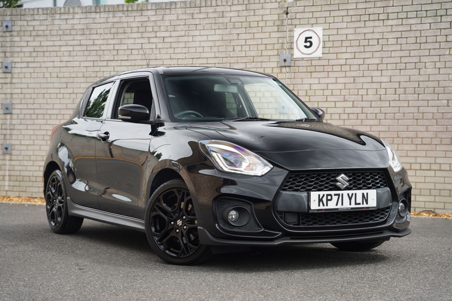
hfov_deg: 28.9
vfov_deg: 19.4
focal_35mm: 70
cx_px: 226
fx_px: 878
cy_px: 150
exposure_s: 1/160
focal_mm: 70
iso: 125
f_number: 4
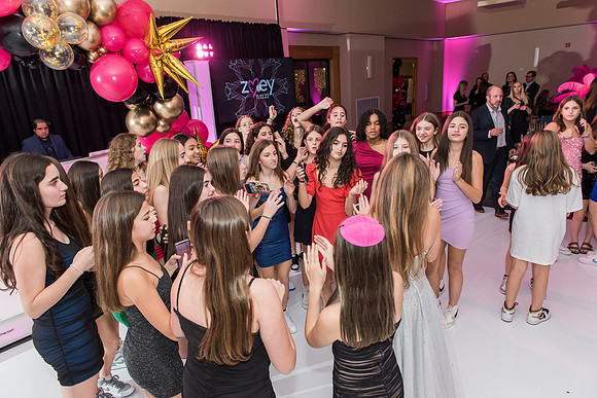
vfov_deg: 53.2
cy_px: 199
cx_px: 298
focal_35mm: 24
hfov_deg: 73.7
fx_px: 398
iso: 1250
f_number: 4
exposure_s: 1/100
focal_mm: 24
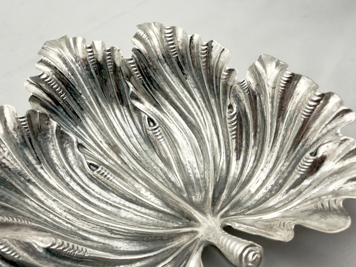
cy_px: 134
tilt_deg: -52.6
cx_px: 178
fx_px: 247
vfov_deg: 56.8
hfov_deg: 71.6
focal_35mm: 24
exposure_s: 1/100
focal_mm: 2.22
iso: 125
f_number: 2.2
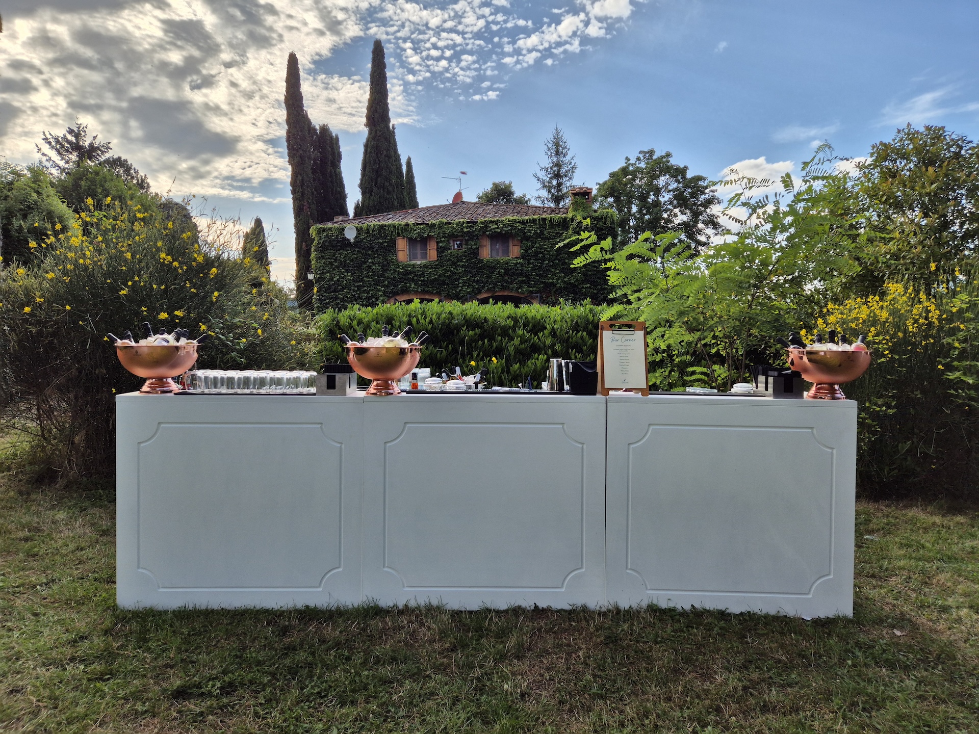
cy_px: 367
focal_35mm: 23
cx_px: 490
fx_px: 650
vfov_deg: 58.9
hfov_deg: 73.9
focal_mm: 5.4
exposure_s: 1/2816
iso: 25
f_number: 1.8
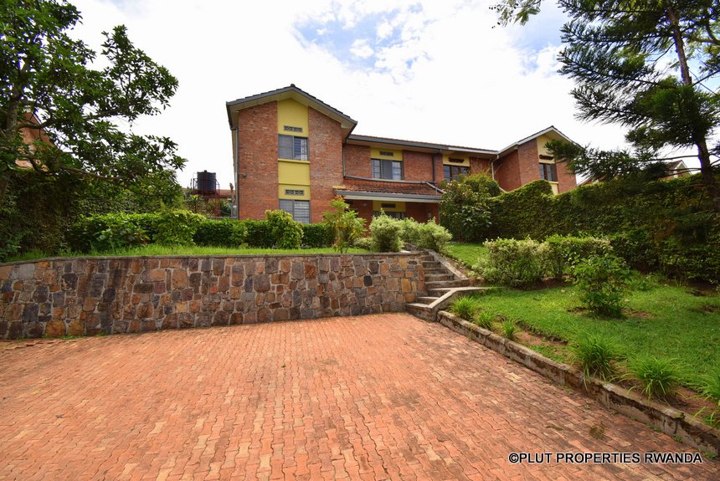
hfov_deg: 100.3
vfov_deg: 77.4
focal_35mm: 15
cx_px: 360
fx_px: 300
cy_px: 240
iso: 100
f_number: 8
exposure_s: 1/200
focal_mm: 10
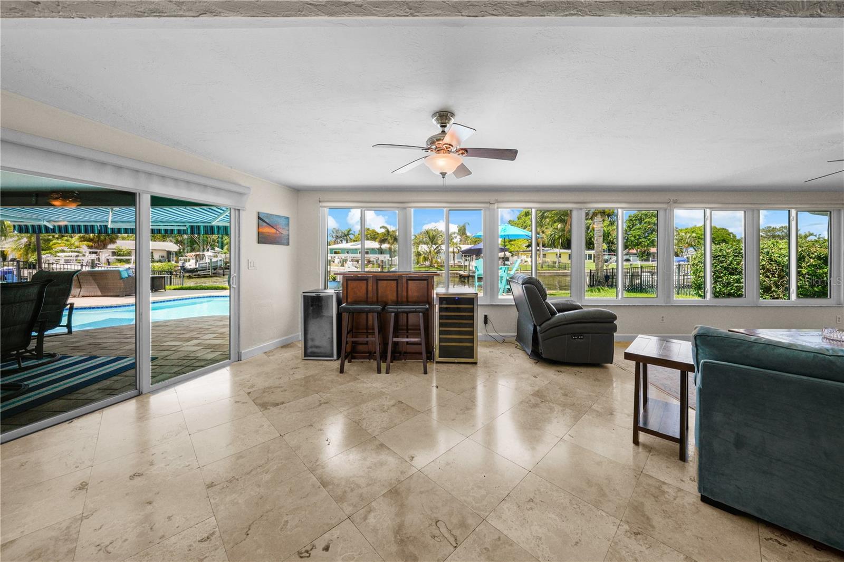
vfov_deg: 90.0
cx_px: 422
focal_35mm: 12
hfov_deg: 112.6
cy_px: 281
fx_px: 281
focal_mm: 12
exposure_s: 1/25
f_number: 8
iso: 320
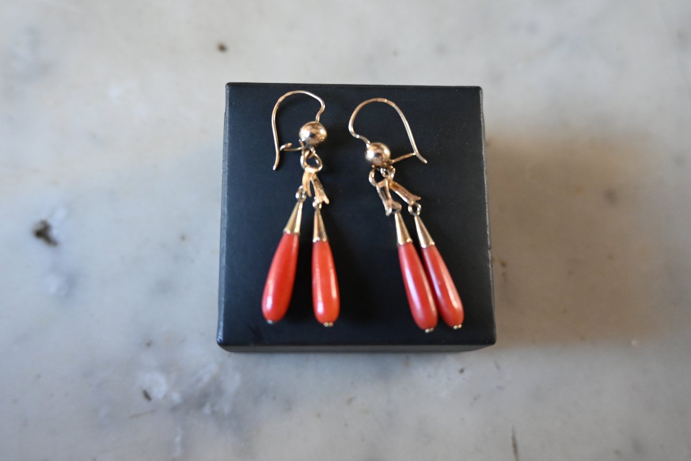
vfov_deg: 36.9
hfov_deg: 53.1
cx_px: 346
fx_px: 691
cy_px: 230
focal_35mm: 36
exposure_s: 1/125
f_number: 3.8
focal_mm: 24
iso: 1600
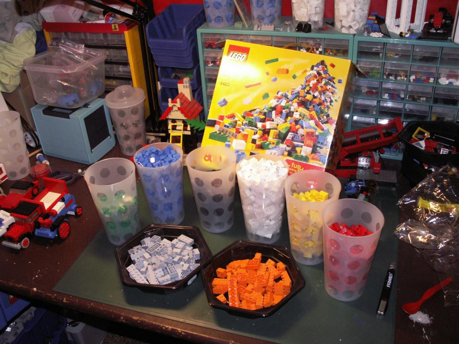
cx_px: 230
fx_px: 464
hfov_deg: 52.6
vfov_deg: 40.7
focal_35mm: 35
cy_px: 172
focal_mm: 5.86
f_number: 2.8
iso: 160
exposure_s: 1/50
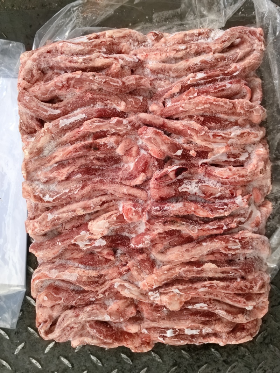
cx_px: 140
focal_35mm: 27
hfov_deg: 51.3
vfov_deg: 65.3
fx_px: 291
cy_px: 186
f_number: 2.8
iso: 500
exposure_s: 1/100
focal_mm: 5.75
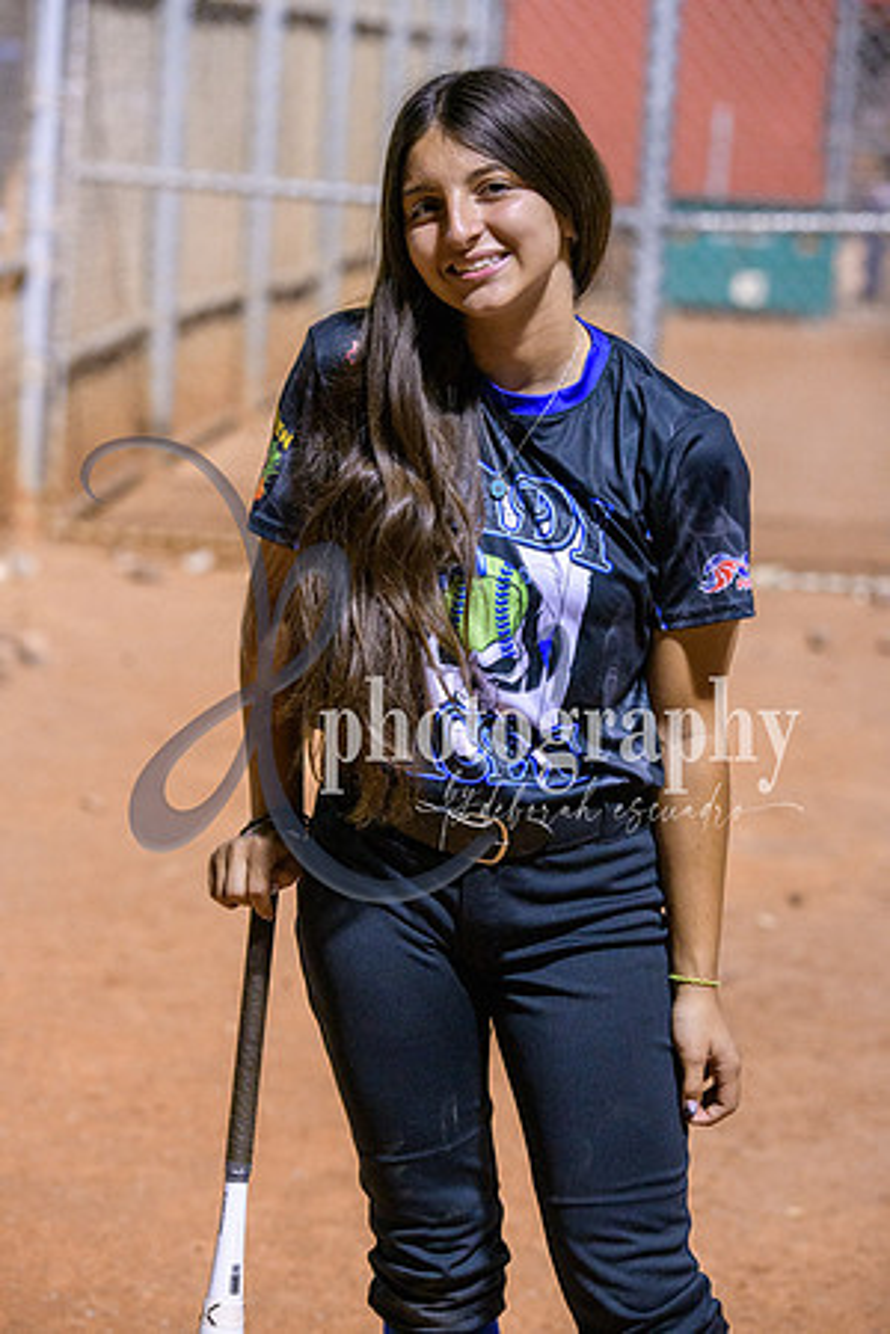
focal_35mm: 112
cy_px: 667
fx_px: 4153
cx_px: 445
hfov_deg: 12.2
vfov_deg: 18.3
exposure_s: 1/250
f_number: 5
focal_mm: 112
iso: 4000
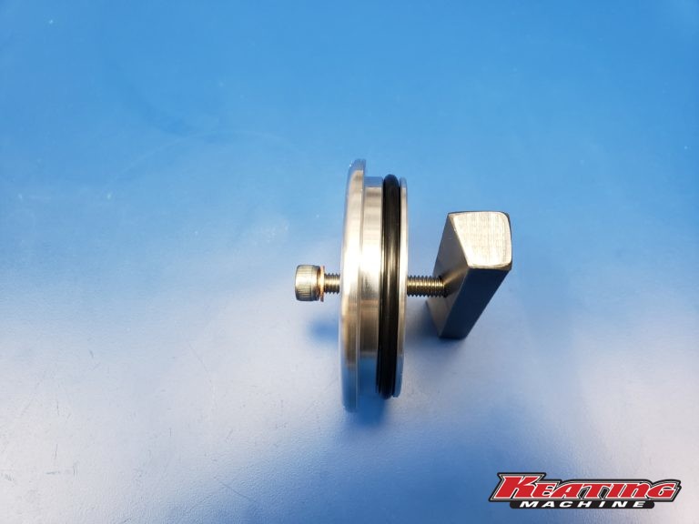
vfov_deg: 53.1
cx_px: 350
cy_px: 262
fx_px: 525
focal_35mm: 26
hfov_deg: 67.3
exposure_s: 1/60
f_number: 2.4
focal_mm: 4.3
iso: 200
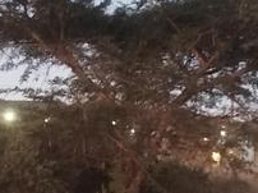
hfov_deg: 19.0
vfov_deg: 13.8
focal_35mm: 103
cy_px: 248
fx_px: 767
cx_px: 74
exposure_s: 1/16.7
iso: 7103
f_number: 1.9
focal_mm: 4.95
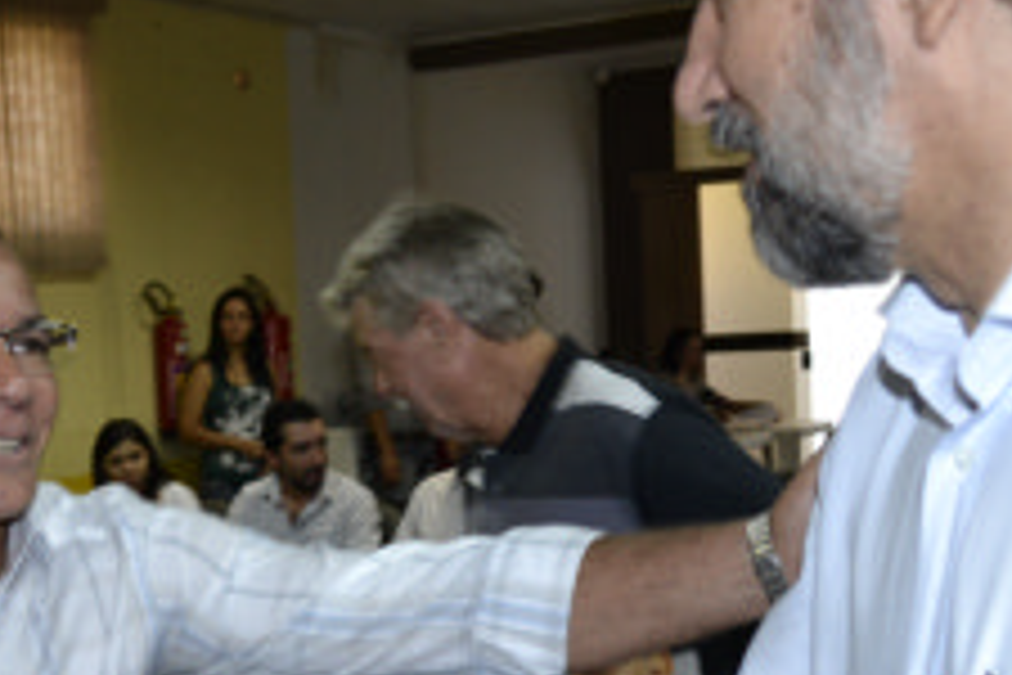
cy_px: 520
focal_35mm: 60
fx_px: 1687
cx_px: 351
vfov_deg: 22.4
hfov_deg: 33.2
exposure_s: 1/60
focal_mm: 18
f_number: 3.5
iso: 800
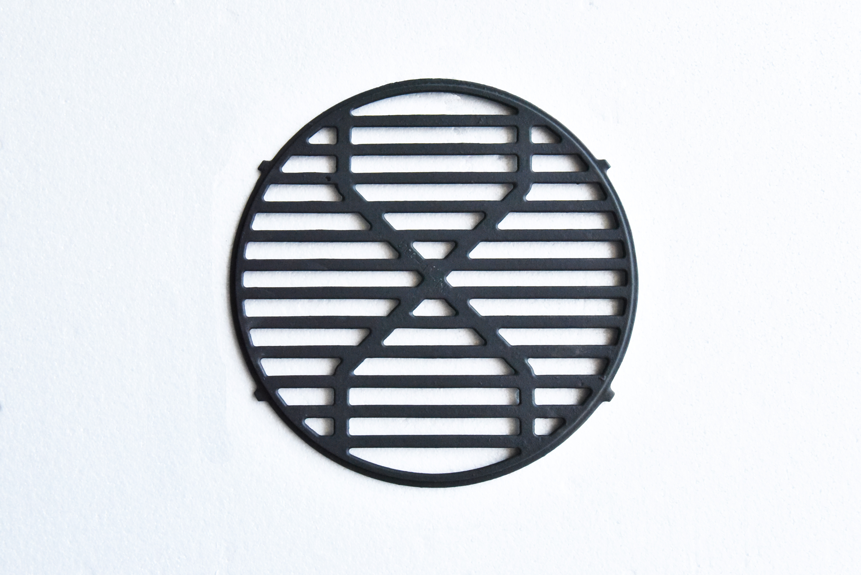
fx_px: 766
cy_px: 288
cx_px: 430
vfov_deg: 41.1
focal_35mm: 32
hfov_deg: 58.7
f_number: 16
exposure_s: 1/1000
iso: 10000
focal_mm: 32
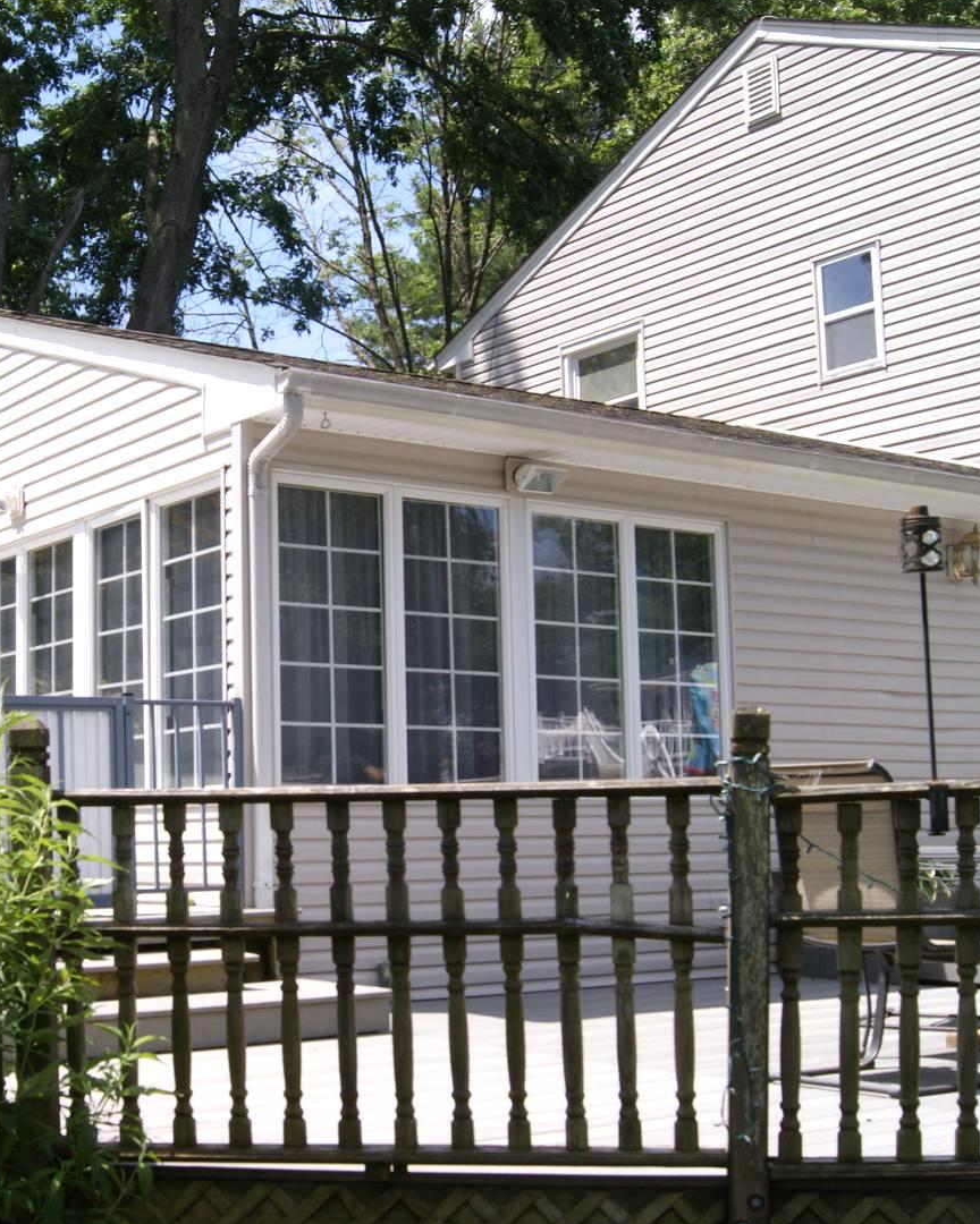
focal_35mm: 48
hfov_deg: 30.9
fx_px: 1740
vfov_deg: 38.7
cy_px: 702
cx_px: 247
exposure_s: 1/125
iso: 100
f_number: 10
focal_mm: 18
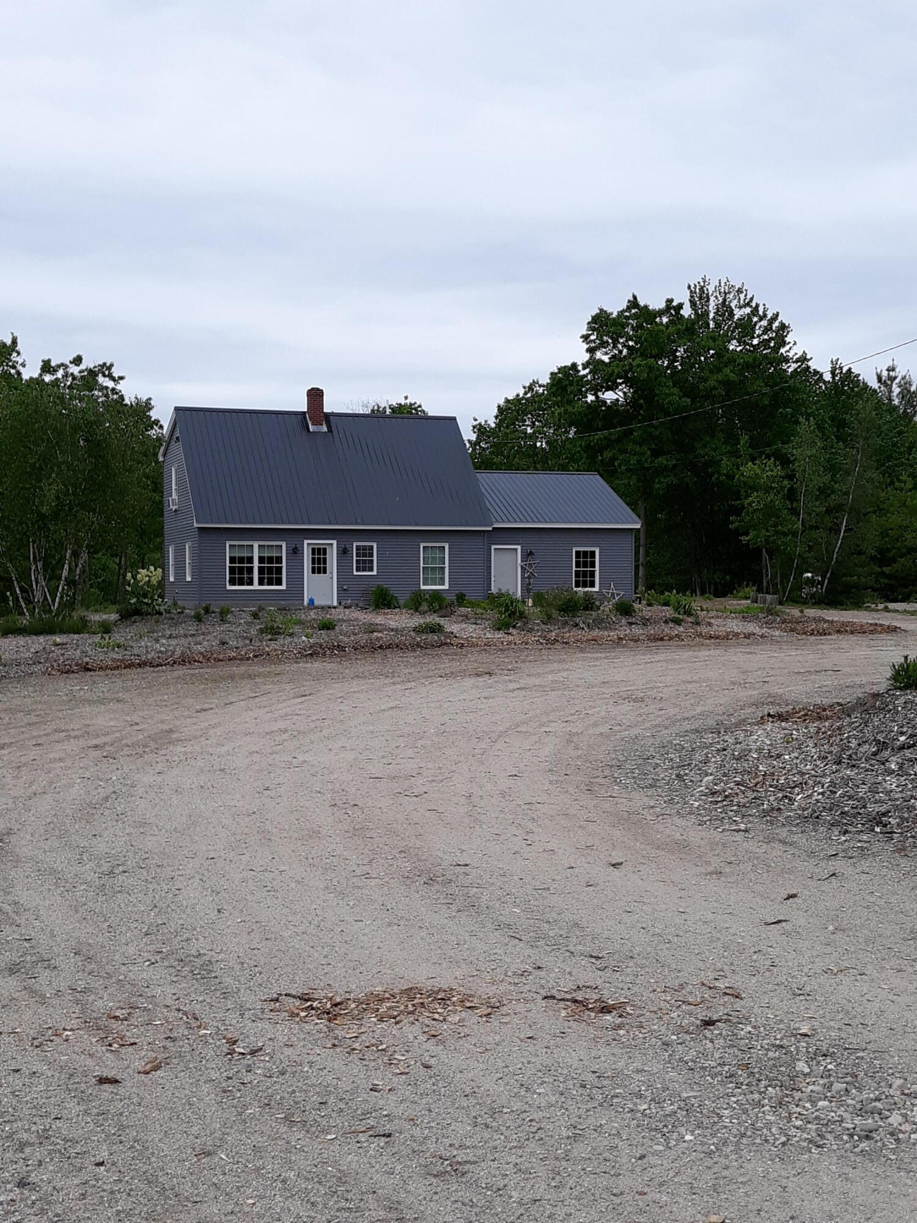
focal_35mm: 28
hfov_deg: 49.7
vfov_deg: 63.4
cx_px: 458
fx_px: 989
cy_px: 612
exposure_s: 1/1068
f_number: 1.7
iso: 40
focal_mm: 3.7
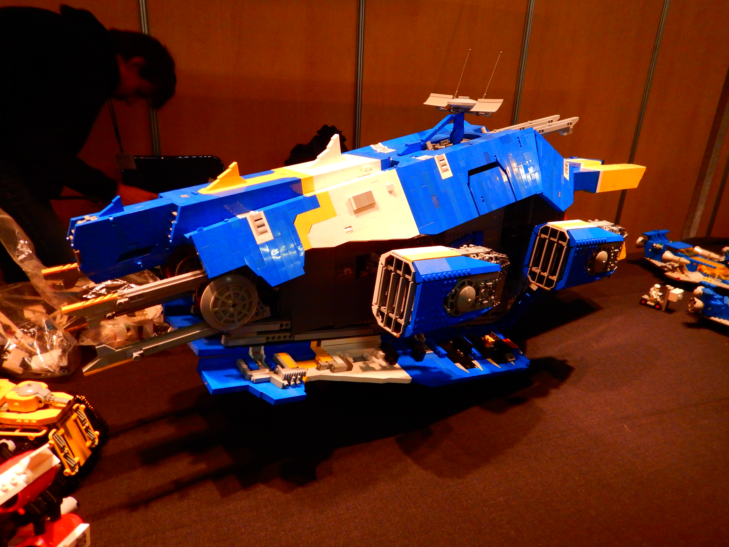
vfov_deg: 56.8
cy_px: 274
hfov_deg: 71.6
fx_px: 505
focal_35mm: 24
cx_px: 364
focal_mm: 4.3
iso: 400
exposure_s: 1/50
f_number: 2.8
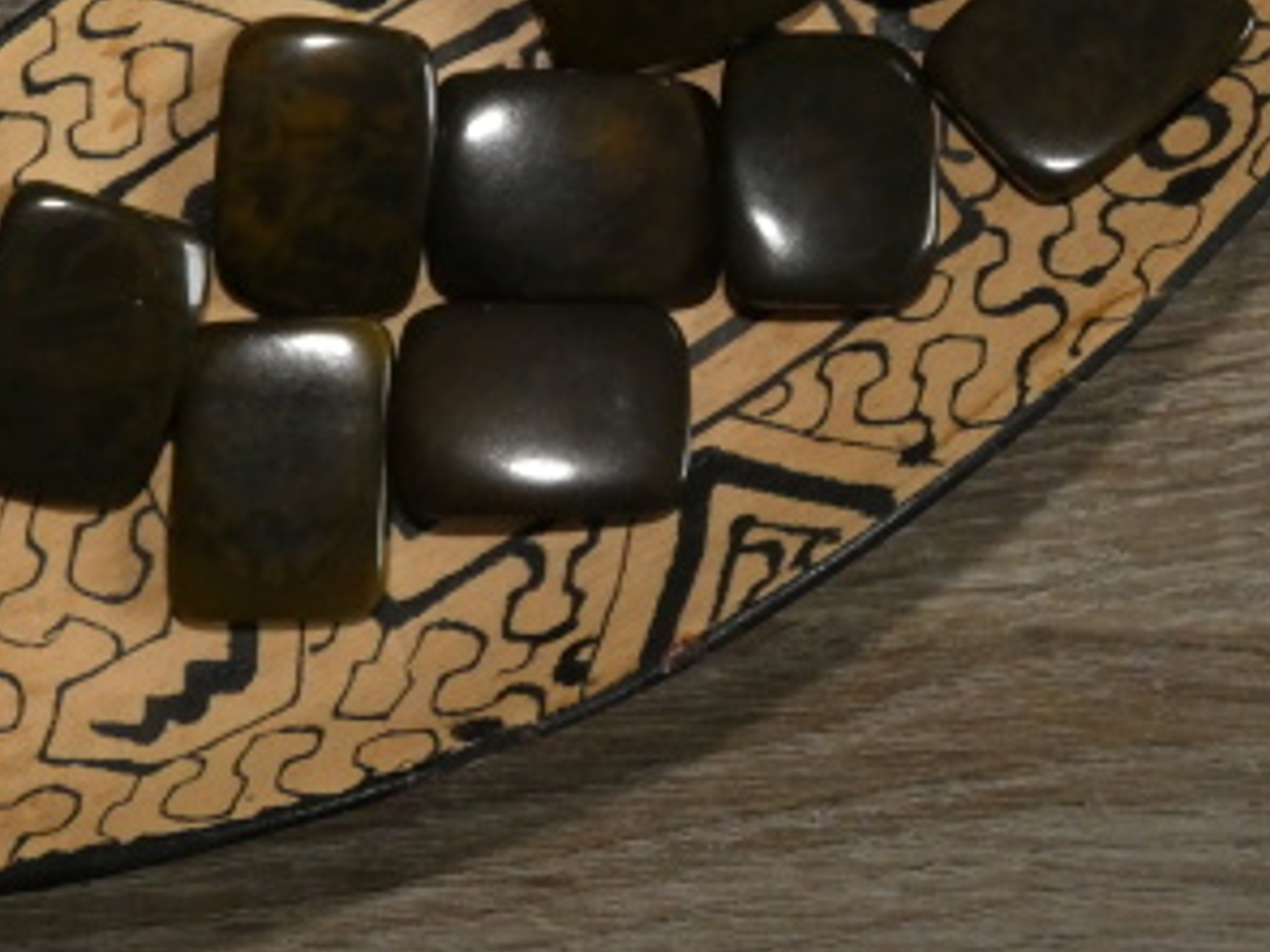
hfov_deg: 35.5
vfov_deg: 26.4
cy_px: 167
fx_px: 1981
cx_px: 573
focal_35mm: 54
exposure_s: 1/60
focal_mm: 5.3
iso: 800
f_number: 3.3
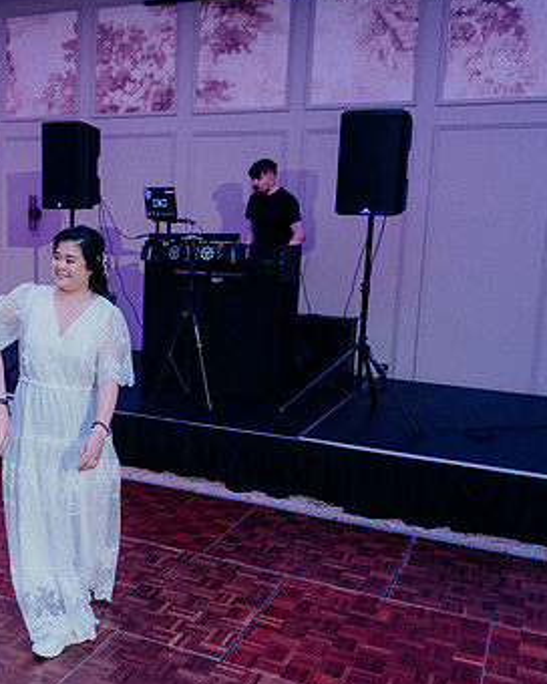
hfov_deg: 36.2
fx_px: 809
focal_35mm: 40
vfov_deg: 45.8
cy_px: 343
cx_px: 117
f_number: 3.5
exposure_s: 1/160
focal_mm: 25
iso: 3200
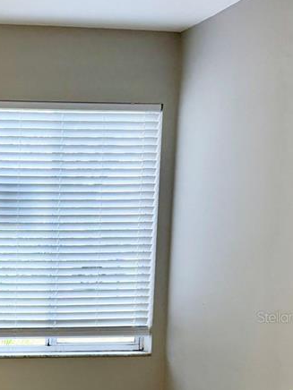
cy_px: 317
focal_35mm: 66
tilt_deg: -6.6
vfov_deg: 28.7
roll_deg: -1.0
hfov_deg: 20.4
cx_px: -82
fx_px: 745
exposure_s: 1/120
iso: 125
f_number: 1.78
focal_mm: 6.76
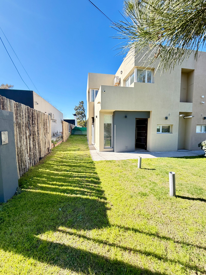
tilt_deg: -4.2
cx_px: 103
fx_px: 111
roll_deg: -0.9
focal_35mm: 14
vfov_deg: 102.1
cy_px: 138
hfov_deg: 85.7
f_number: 2.2
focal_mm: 2.22
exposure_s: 1/176
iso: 50
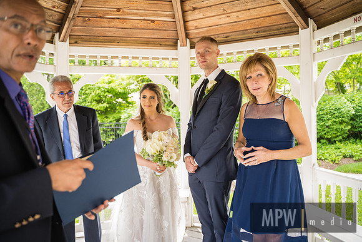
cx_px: 181
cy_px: 121
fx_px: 282
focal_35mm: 28
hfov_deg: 65.5
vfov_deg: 46.4
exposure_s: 1/125
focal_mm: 28
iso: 100
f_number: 2.8
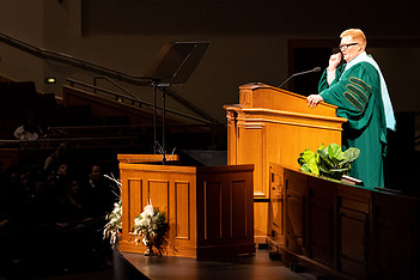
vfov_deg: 5.7
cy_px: 111
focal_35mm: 239
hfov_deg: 8.6
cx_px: 165
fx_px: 2788
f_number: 2.8
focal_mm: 112
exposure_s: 1/200
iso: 1600
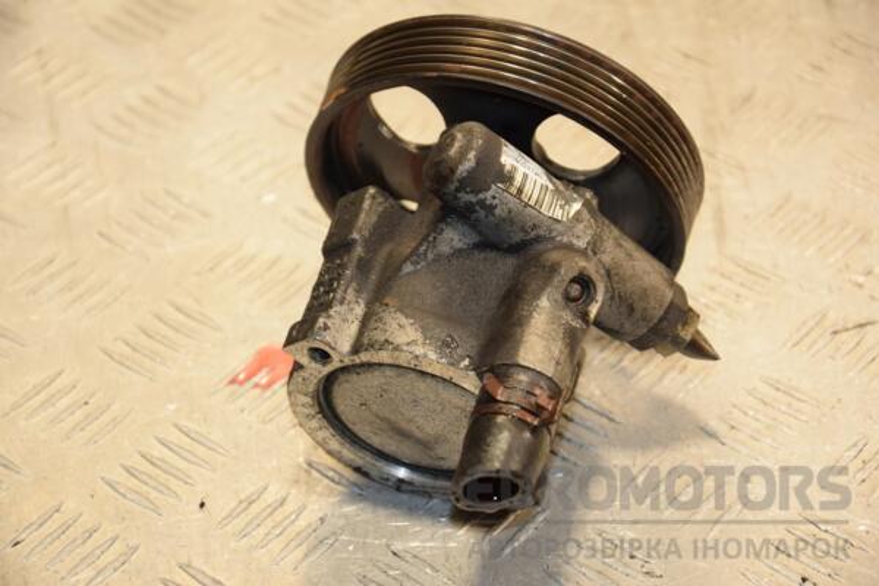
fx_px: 3113
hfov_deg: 16.1
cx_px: 440
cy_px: 293
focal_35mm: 128
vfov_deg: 10.8
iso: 800
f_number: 5.6
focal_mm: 85
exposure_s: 1/200
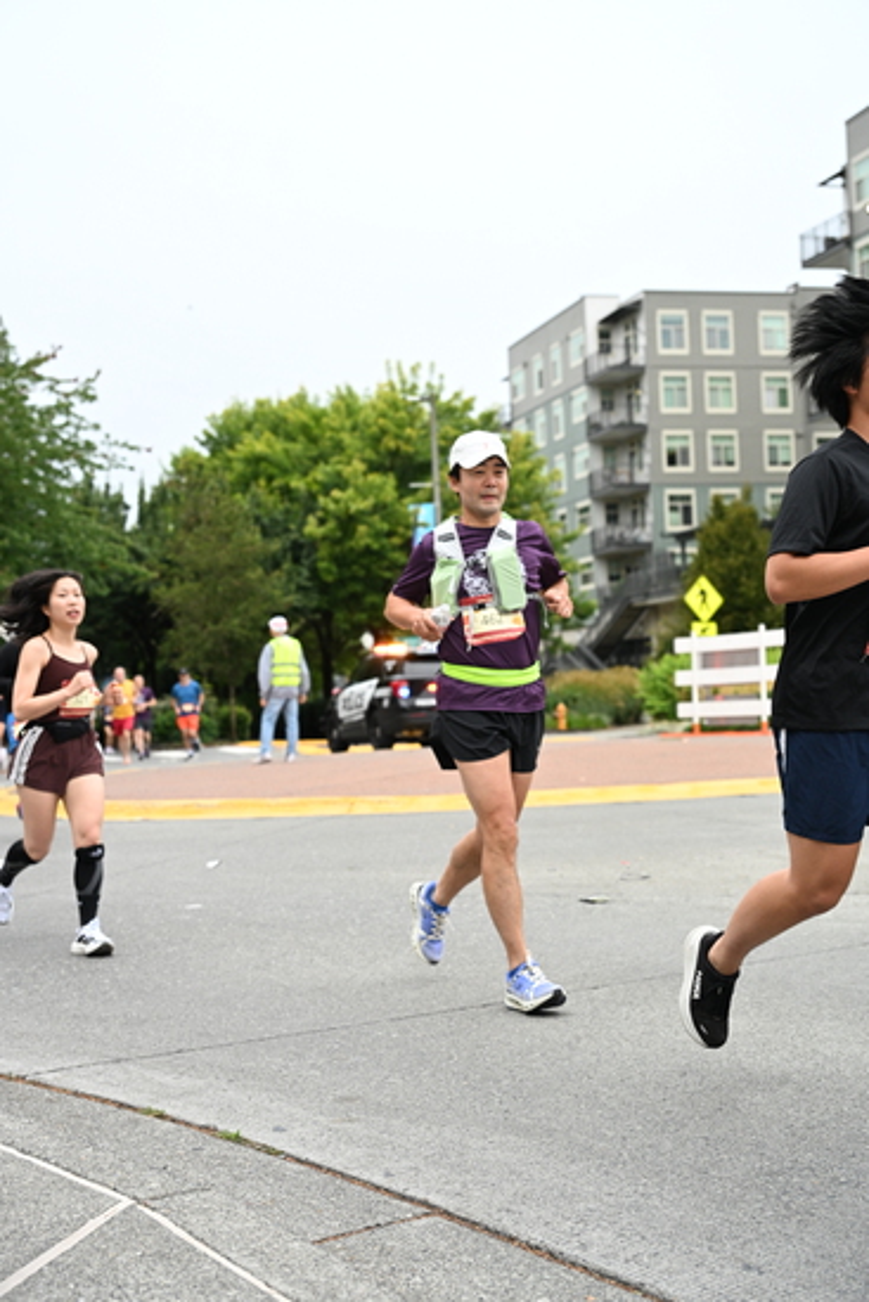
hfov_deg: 27.5
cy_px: 651
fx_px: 1773
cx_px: 434
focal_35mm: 49
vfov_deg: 40.3
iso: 1600
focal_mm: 49
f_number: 4
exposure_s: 1/800
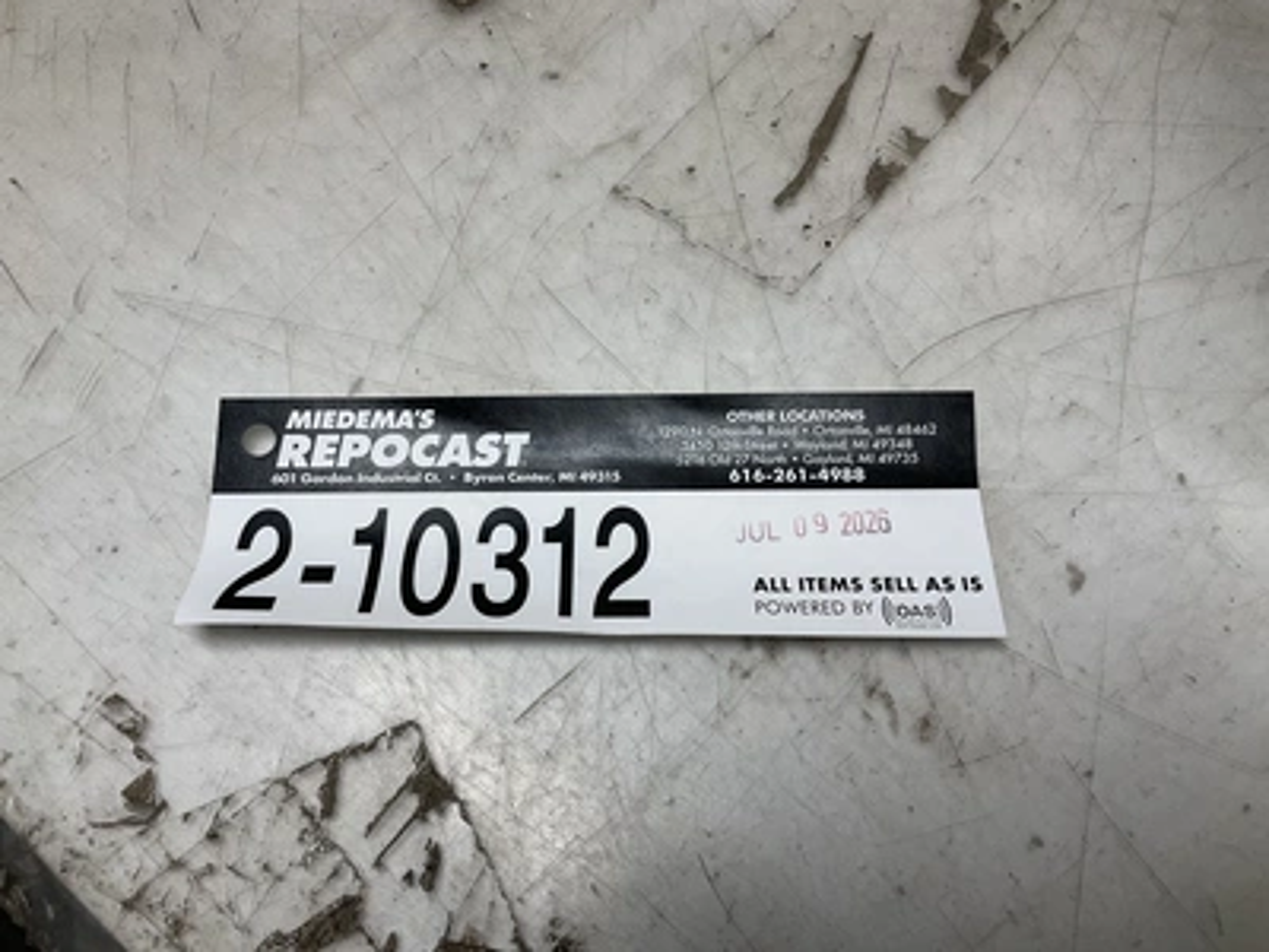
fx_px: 1063
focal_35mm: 29
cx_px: 634
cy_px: 476
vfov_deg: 48.2
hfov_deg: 61.7
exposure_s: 1/120
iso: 32
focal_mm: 3
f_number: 1.8
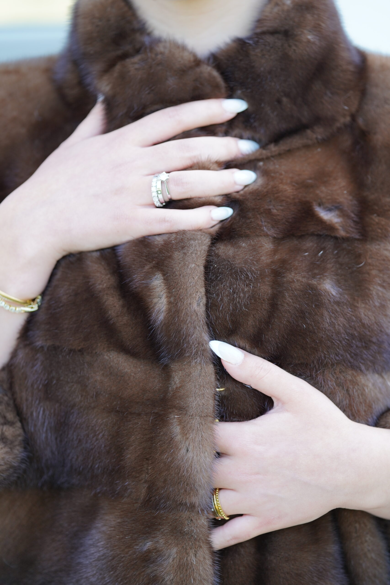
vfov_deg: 16.0
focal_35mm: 128
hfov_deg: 10.7
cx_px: 195
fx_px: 2080
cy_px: 292
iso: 250
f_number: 2.8
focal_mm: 128
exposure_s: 1/250
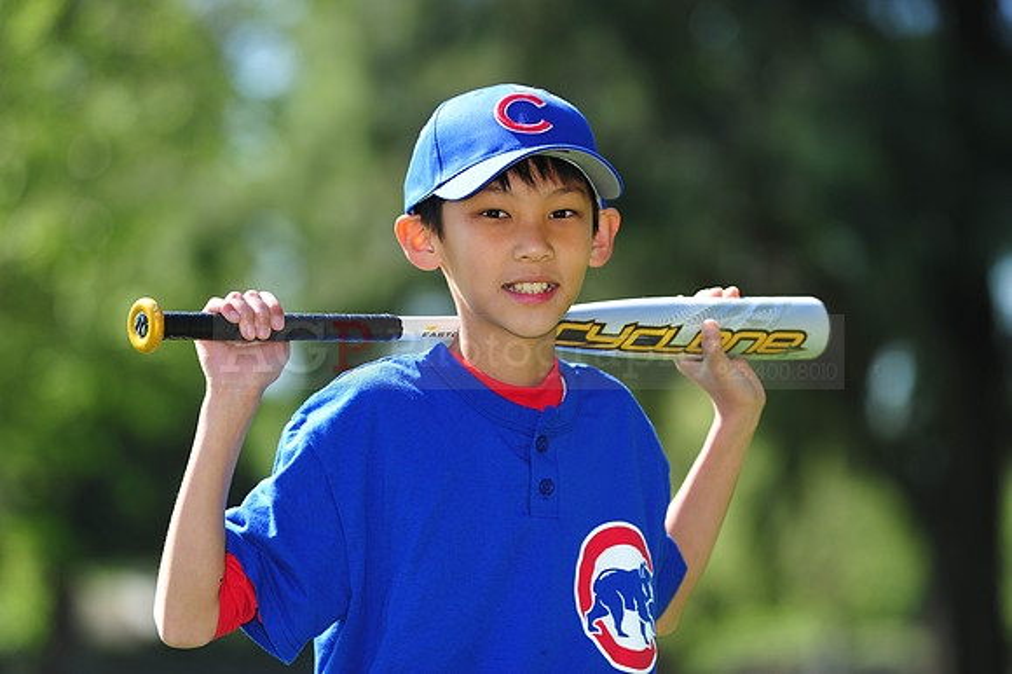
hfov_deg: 12.5
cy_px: 337
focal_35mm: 165
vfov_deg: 8.3
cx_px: 506
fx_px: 4636
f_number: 4.5
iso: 200
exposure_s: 1/640
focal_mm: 165
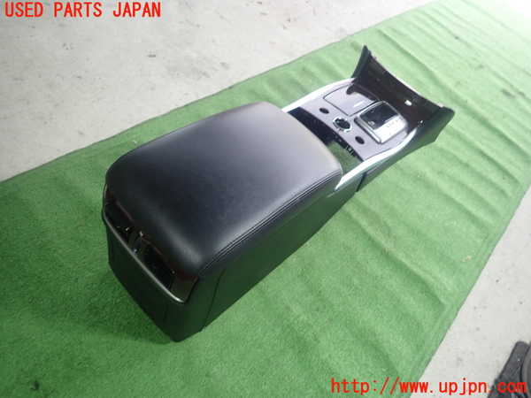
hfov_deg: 69.4
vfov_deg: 54.9
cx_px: 266
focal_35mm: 25
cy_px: 199
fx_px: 383
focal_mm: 4.5
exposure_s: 1/50
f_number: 2
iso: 200
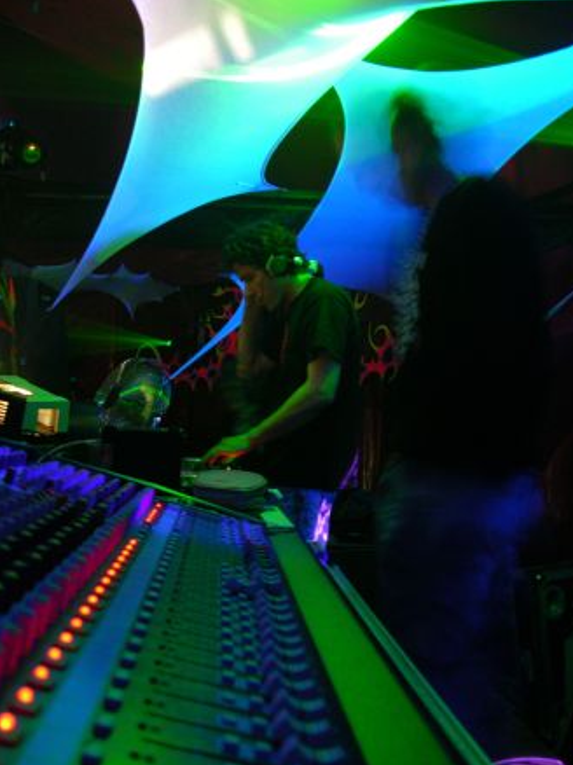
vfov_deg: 51.4
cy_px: 379
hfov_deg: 39.6
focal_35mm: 36
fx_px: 795
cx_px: 293
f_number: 2.8
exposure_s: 1.02
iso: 200
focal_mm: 8.9
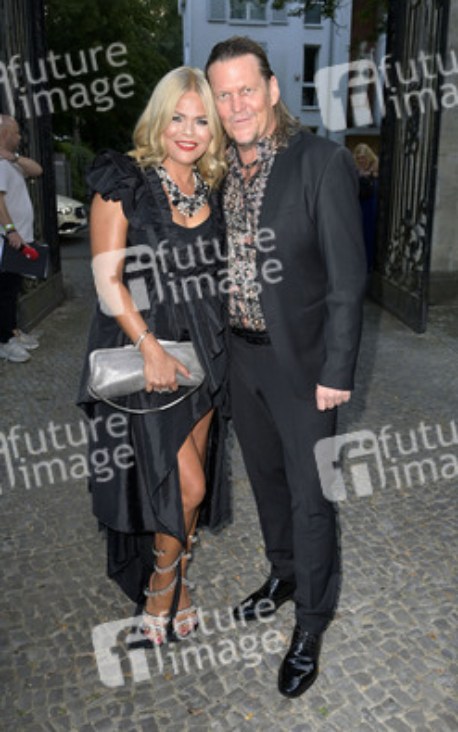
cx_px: 241
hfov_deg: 38.3
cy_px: 365
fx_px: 659
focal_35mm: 33
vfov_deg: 58.1
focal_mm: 32
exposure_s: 1/200
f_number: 5.6
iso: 1250
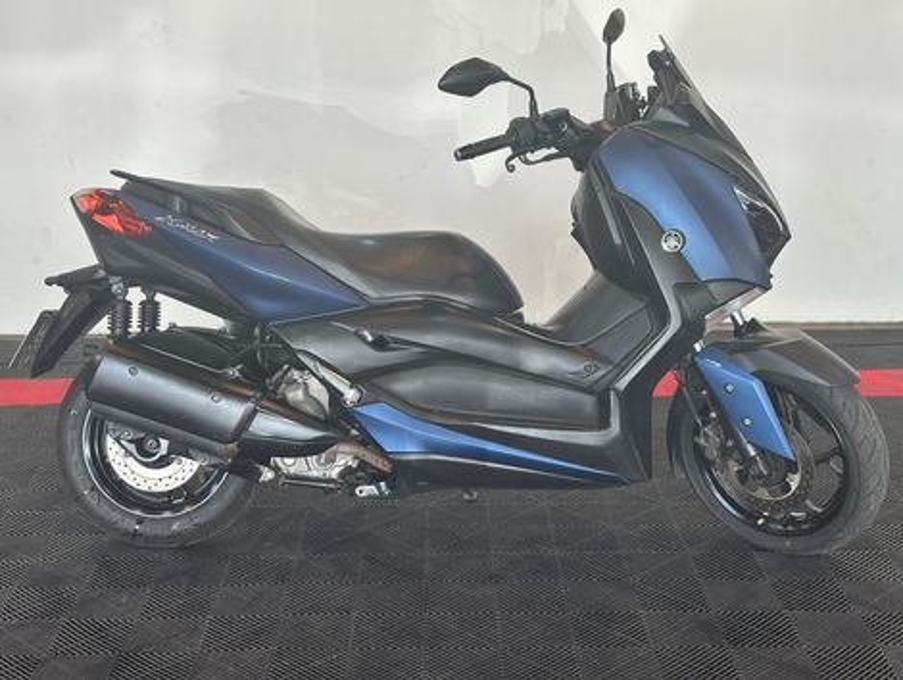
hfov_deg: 36.8
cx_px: 452
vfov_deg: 28.1
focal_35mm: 52
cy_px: 340
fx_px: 1359
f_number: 1.6
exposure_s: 1/172
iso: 32
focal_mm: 5.96
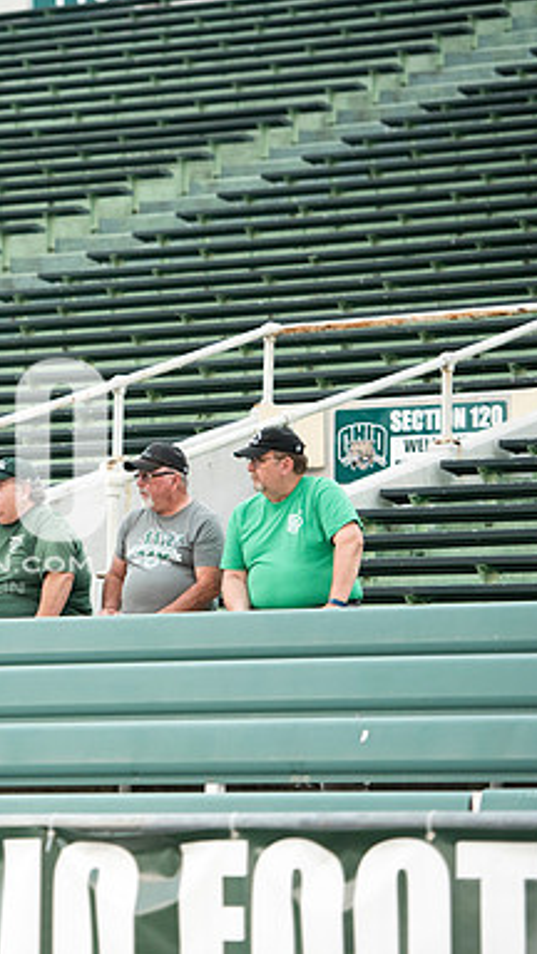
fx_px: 5215
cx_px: -80
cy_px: 476
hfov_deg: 5.9
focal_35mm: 206
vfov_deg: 10.5
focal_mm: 130
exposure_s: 1/1250
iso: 1000
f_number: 2.8
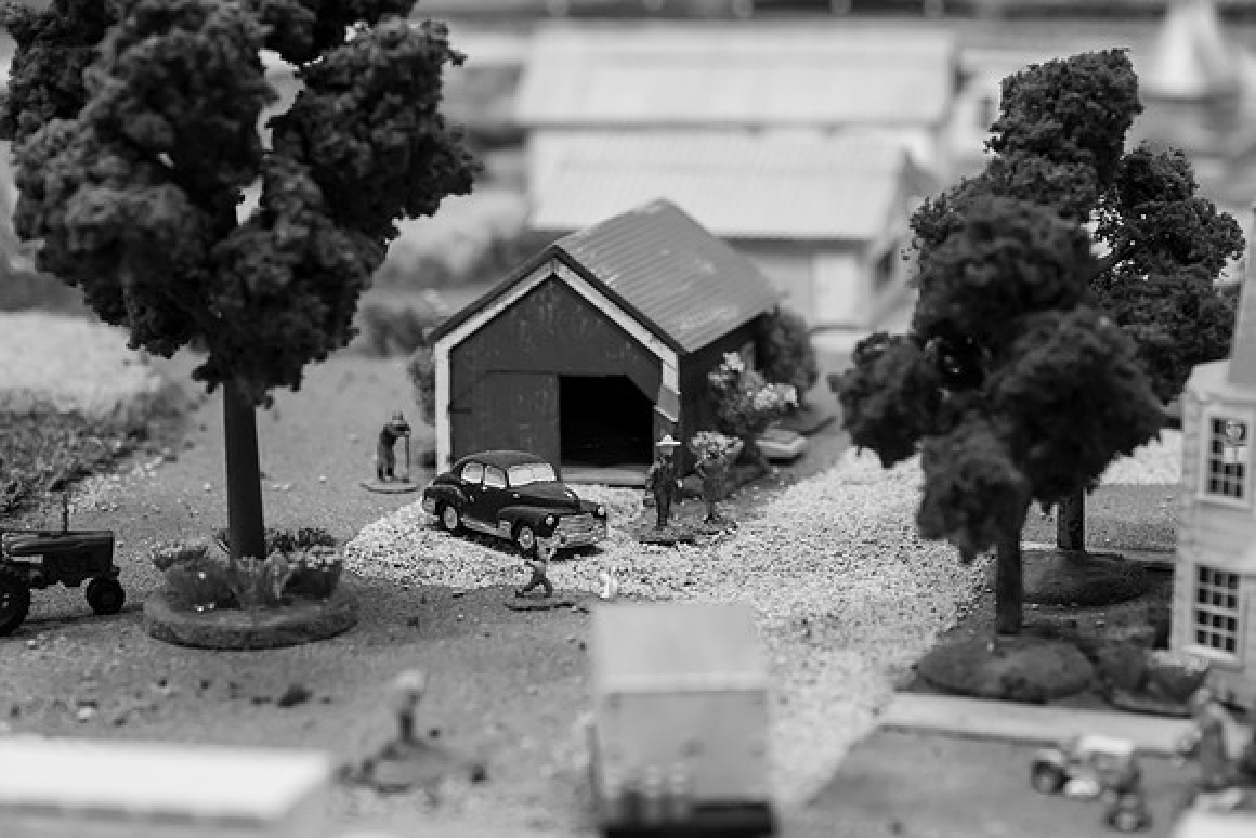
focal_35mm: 103
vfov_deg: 13.3
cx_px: 628
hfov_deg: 19.9
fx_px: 3585
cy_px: 419
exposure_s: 1/80
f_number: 7.1
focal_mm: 96
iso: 3200
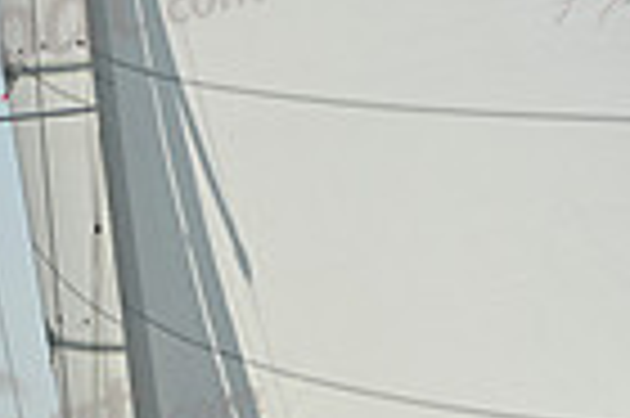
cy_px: 636
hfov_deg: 6.6
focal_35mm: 311
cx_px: 500
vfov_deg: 4.4
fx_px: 5436
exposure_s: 1/1250
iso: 320
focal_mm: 75
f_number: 10
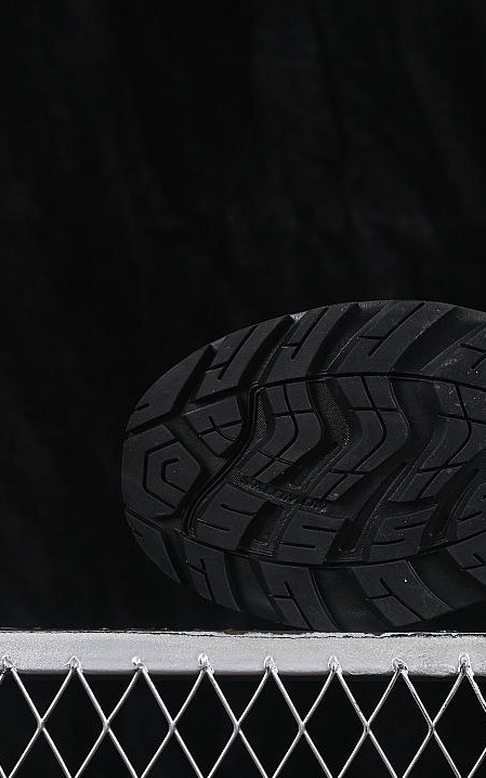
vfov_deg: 18.1
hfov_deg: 11.2
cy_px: 389
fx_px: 2436
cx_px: 565
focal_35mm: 115
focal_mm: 50
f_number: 6.3
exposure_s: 1/60
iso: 160
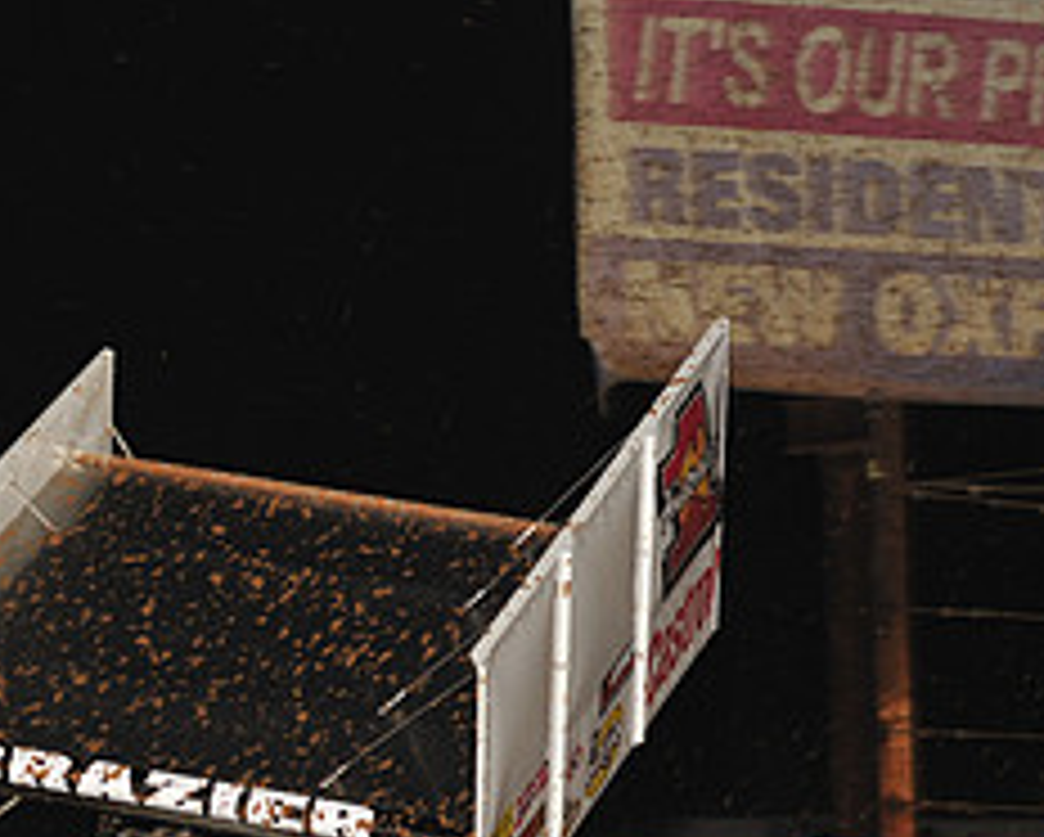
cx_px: -68
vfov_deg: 5.5
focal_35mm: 281
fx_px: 8690
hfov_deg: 6.8
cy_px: 860
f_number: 6.3
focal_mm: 120
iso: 800
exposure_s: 1/320
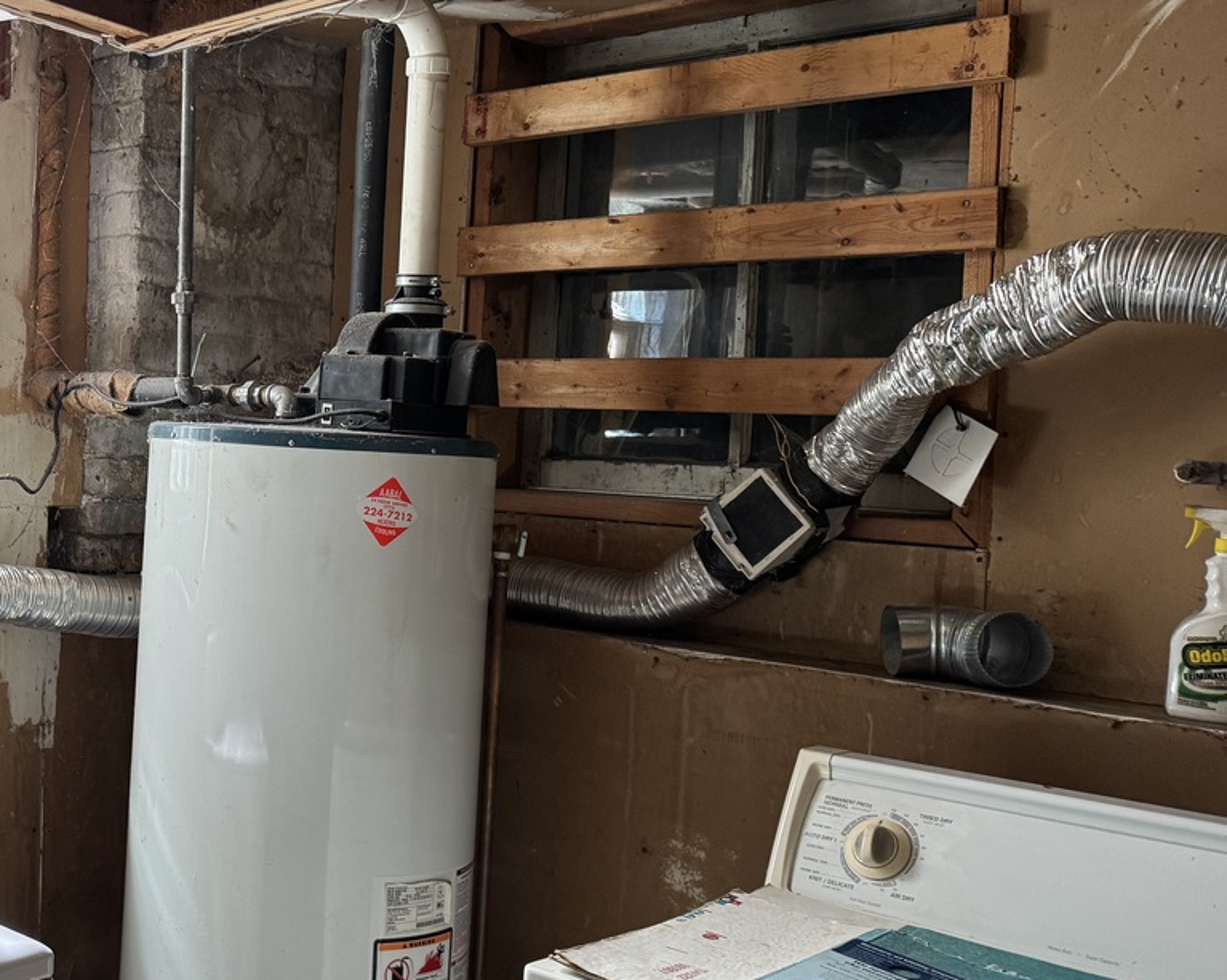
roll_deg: -2.3
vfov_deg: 34.1
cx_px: 80
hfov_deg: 38.6
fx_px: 1597
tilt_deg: -4.0
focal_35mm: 44
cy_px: 448
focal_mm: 6.76
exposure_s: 1/121
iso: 200
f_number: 1.78
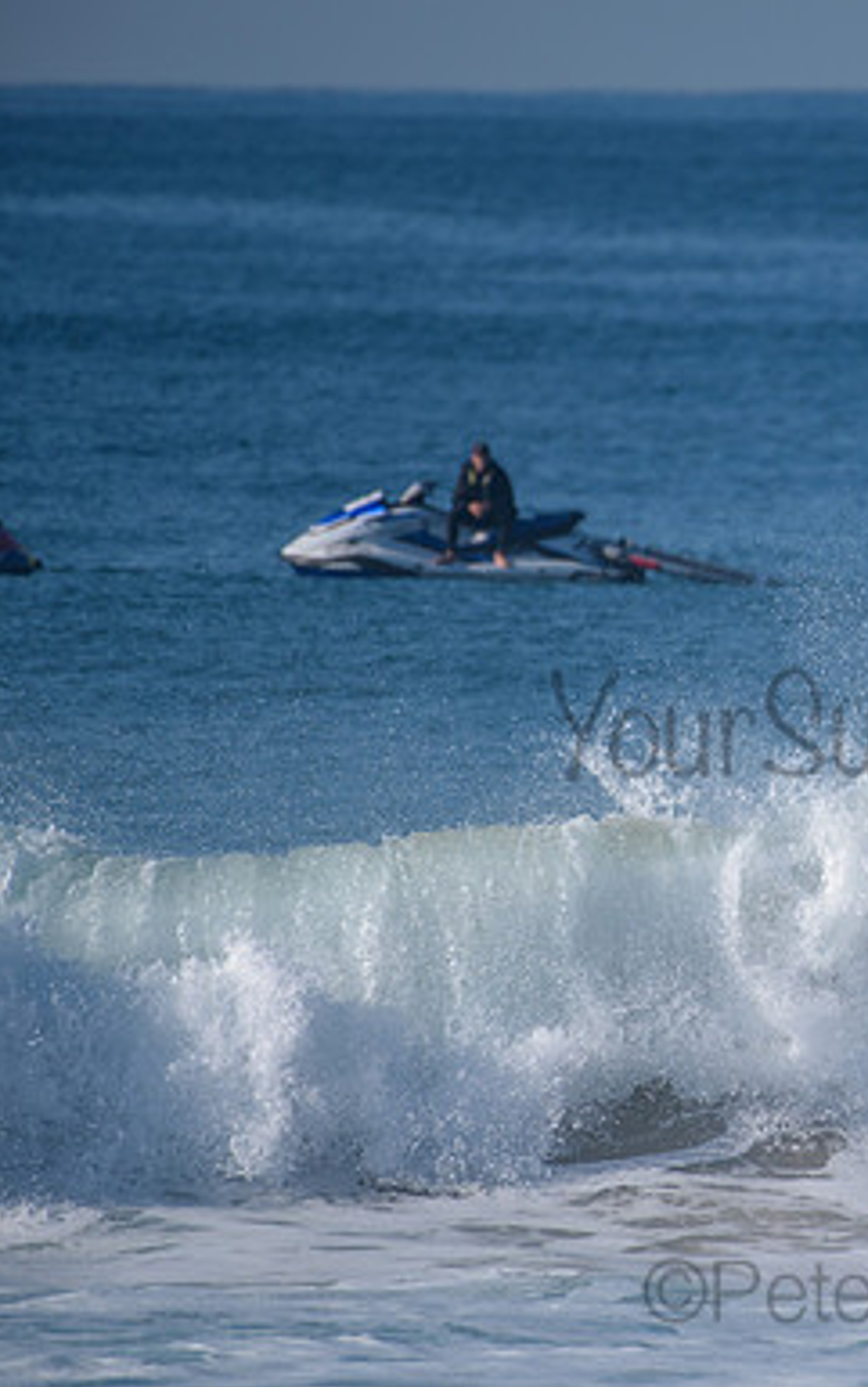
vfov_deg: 2.7
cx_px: 922
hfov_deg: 1.7
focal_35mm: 768
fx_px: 29036
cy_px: 694
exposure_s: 1/2000
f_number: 5.6
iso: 180
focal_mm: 500
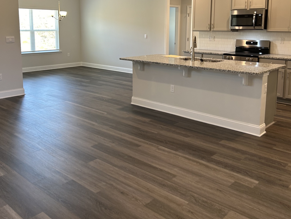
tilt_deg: -8.0
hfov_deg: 52.6
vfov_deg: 39.9
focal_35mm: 35
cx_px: 147
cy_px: 64
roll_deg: +0.1
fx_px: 294
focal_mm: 5.7
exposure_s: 1/60
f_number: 1.5
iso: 64
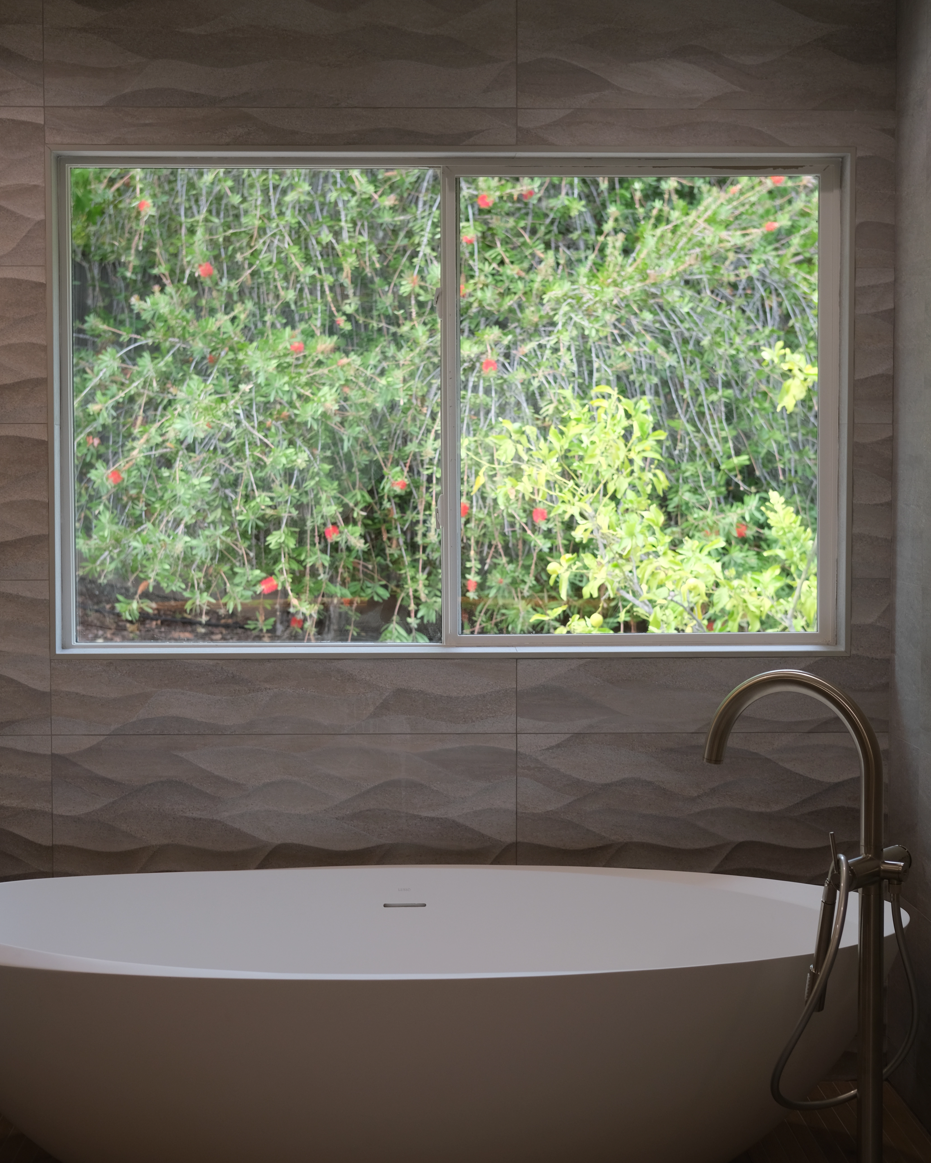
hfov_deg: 25.4
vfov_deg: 31.5
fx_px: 2067
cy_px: 577
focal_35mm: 60
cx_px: 467
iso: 320
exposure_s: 1/220
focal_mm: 35
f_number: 3.2
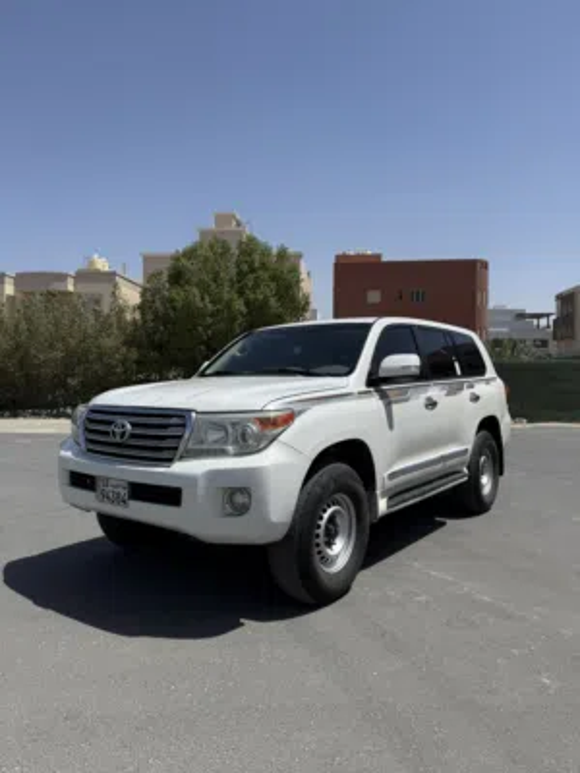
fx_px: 536
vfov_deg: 71.6
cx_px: 290
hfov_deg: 56.8
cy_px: 386
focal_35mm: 24
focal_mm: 6.76
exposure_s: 1/7353
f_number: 1.78
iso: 80
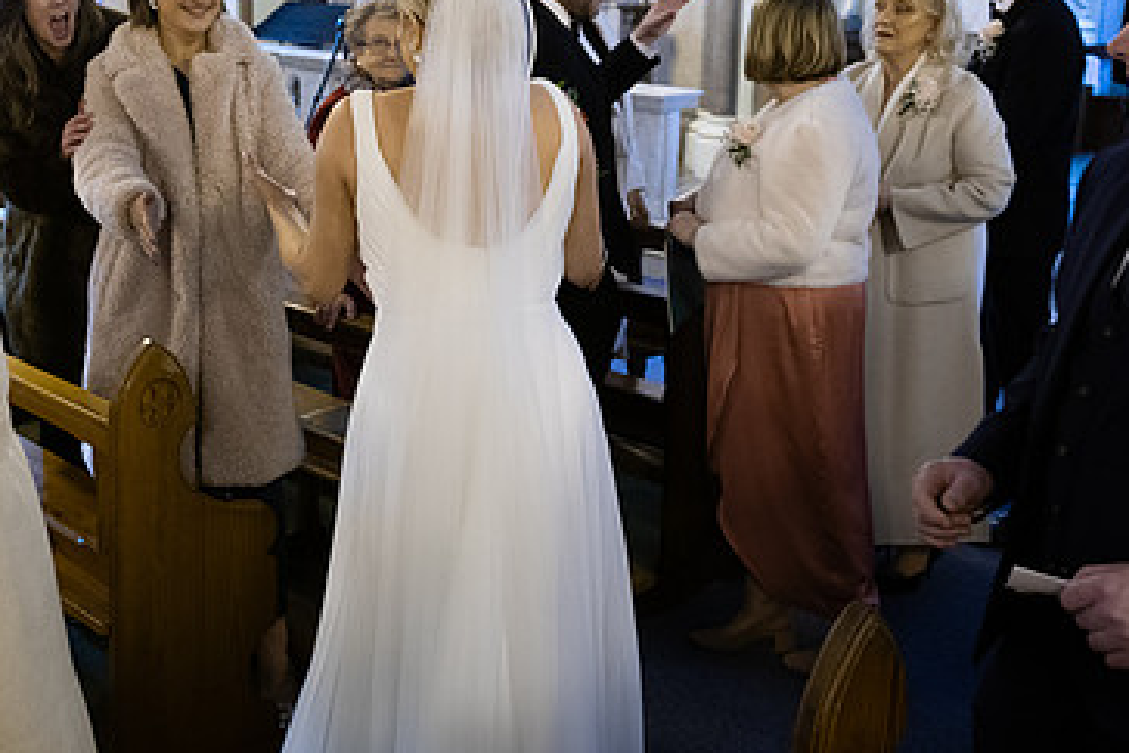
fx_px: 1600
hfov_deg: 38.3
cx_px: 347
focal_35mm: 51
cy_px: 212
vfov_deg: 26.3
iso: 1250
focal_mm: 32
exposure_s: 1/160
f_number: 3.5
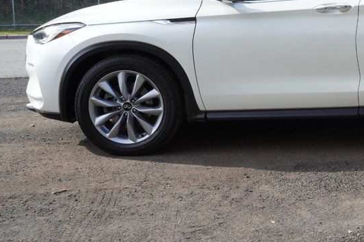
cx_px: 328
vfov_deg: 23.4
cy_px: 55
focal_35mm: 57
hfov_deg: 33.2
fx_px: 576
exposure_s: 1/250
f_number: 9
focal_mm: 20
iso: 320
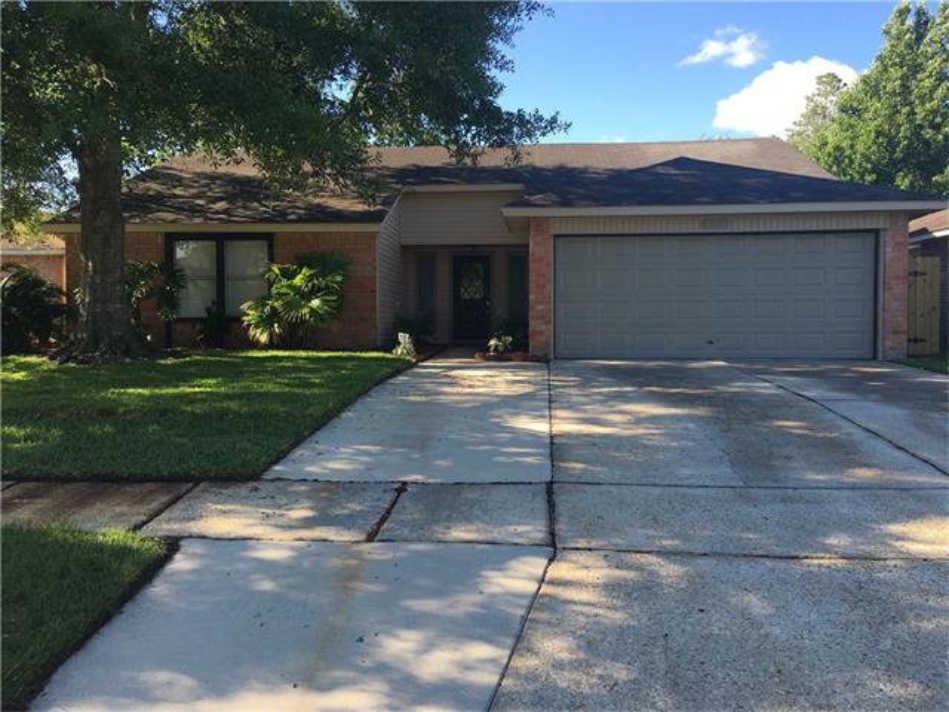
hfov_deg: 61.7
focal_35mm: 29
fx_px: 795
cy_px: 356
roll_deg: +0.0
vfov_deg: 48.2
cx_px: 474
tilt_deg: -1.2
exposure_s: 1/434
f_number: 2.2
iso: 25
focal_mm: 4.15
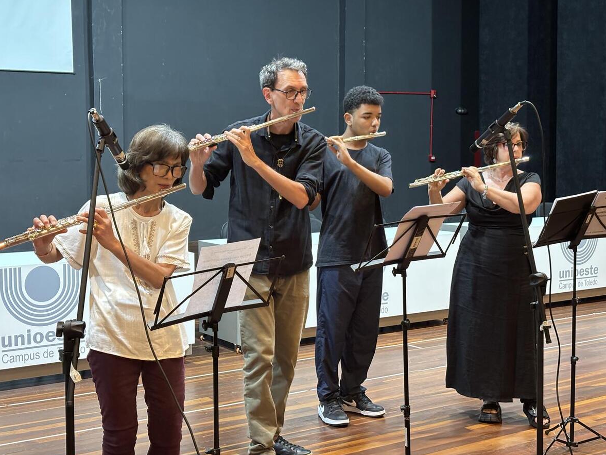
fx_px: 928
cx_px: 306
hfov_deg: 36.2
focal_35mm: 53
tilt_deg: -5.7
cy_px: 228
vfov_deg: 27.5
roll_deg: +0.5
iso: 320
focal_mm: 5.96
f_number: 1.6
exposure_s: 1/30
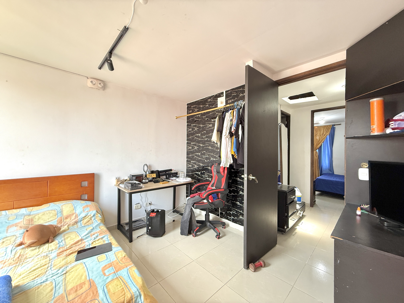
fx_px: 163
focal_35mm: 14
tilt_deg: +0.0
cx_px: 202
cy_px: 152
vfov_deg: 85.7
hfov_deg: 102.1
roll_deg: -0.6
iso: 250
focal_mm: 2.22
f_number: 2.2
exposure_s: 1/99
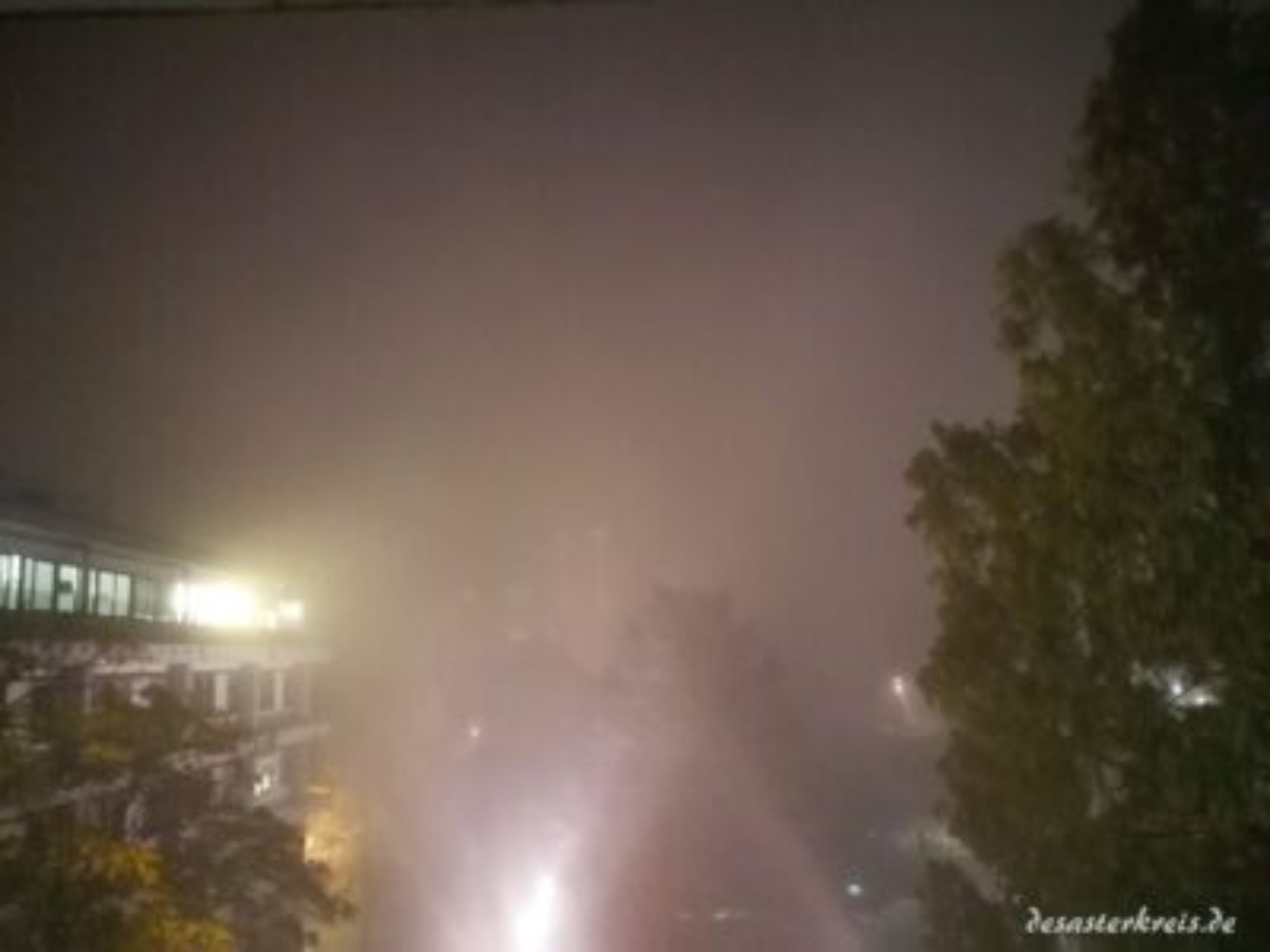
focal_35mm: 27
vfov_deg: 51.4
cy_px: 476
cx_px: 635
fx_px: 991
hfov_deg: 65.3
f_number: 1.8
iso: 5000
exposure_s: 1/12.5
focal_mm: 4.75
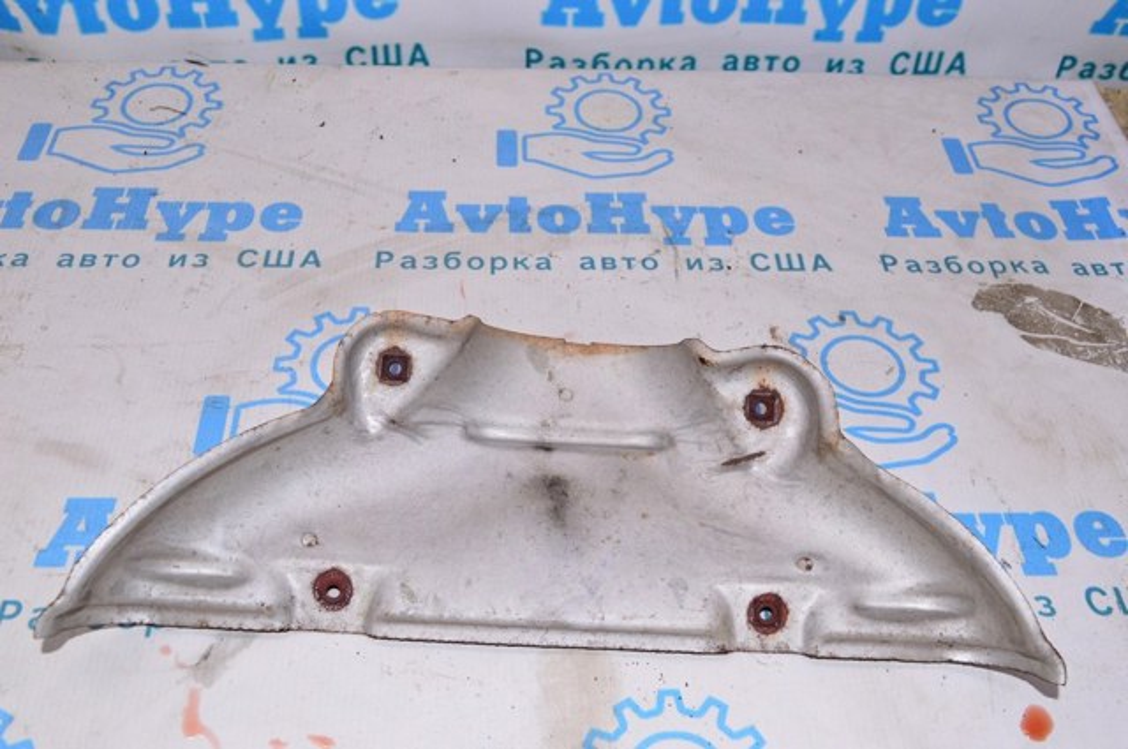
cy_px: 374
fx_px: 1173
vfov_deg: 35.4
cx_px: 564
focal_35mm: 38
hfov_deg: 51.3
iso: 1600
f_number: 8
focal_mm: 25
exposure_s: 1/200
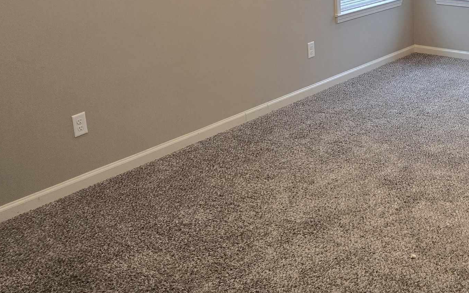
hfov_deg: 34.8
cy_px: 31
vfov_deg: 23.0
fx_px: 703
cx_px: 420
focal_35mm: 55
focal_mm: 6.3
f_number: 1.7
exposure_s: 1/120
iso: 250
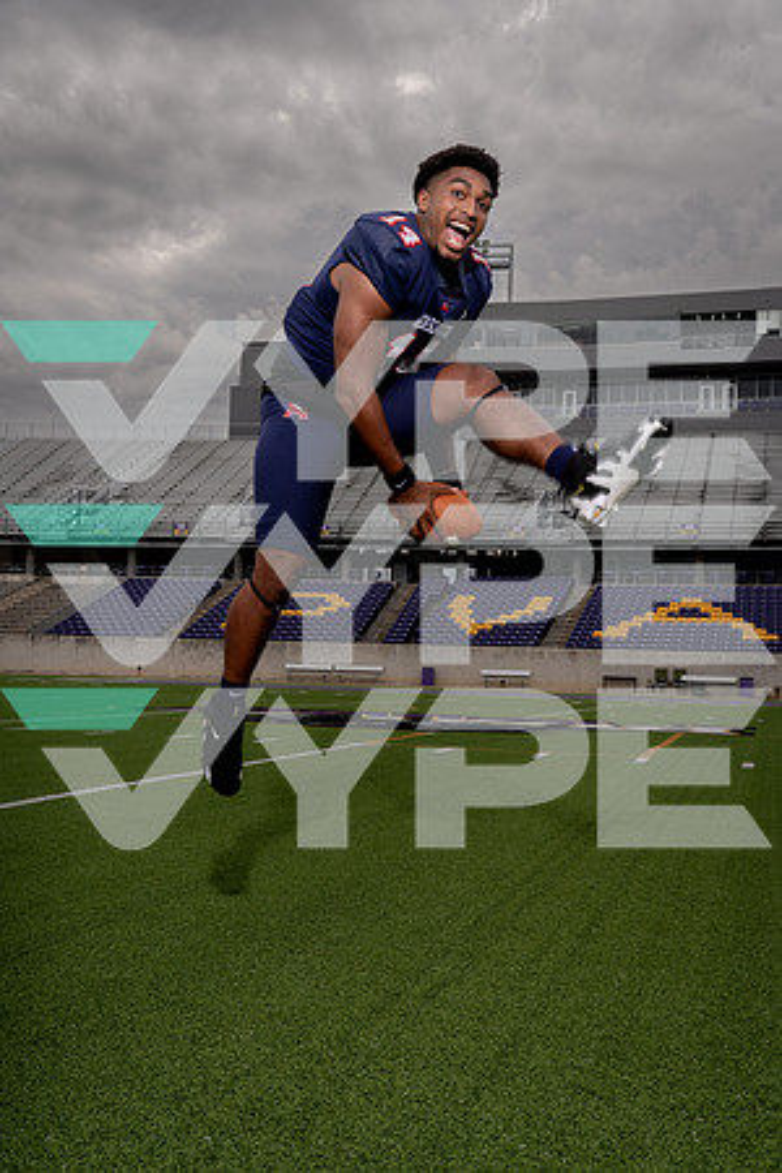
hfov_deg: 36.9
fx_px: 1173
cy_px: 586
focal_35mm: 36
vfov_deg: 53.1
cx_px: 391
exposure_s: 1/250
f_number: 8
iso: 100
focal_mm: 36
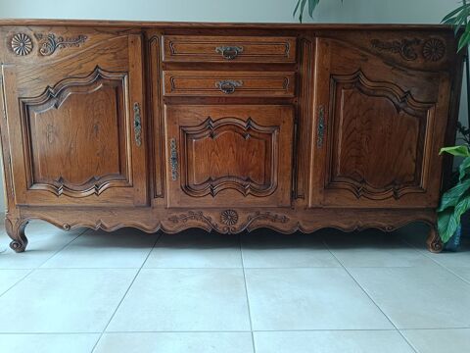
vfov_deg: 56.8
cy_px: 176
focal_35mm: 24
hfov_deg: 71.6
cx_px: 235
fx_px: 326
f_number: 1.88
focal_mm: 5.59
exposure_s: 1/101
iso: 408
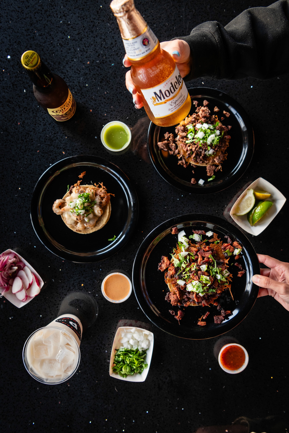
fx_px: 385
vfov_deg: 58.7
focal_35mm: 32
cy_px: 216
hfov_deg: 41.1
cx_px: 144
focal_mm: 32
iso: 500
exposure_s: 1/100
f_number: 4.5
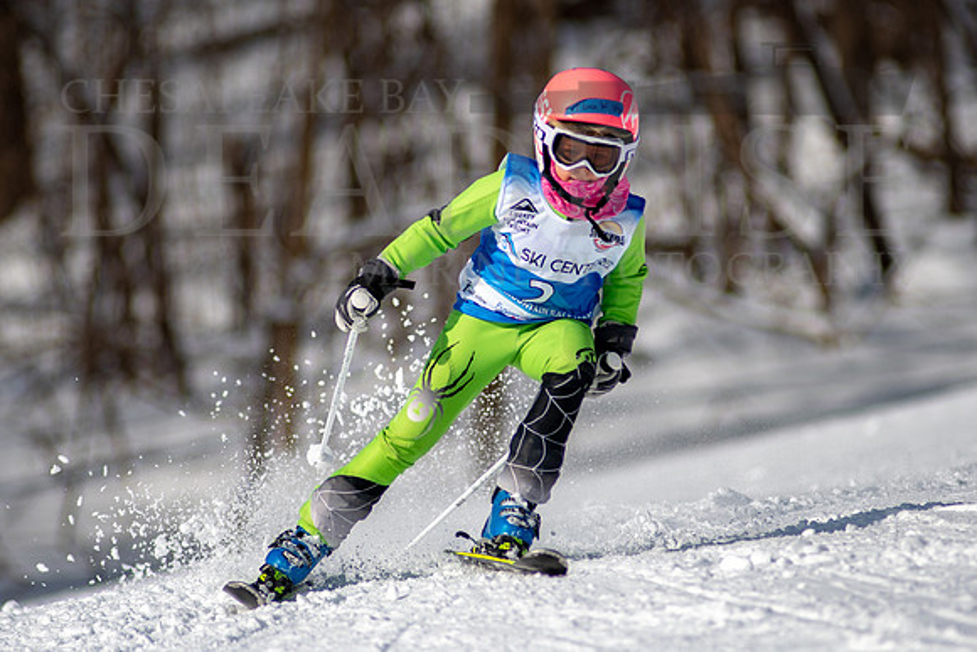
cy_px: 322
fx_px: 13283
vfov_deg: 2.8
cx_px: 503
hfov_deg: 4.2
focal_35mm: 489
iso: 100
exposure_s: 1/6400
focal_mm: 300
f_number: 2.8
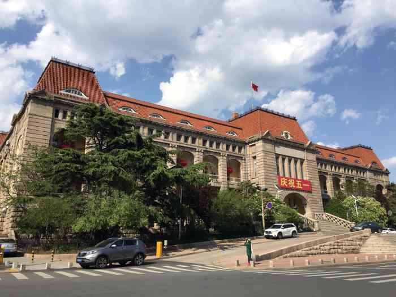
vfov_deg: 48.2
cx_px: 198
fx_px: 332
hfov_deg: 61.7
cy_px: 148
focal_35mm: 29
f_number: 2.2
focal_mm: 4.15
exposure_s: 1/1789
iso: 25
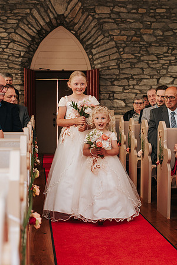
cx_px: 98
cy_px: 132
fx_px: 477
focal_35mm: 65
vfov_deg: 31.1
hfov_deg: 21.0
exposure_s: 1/200
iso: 1000
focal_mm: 35
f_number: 2.8
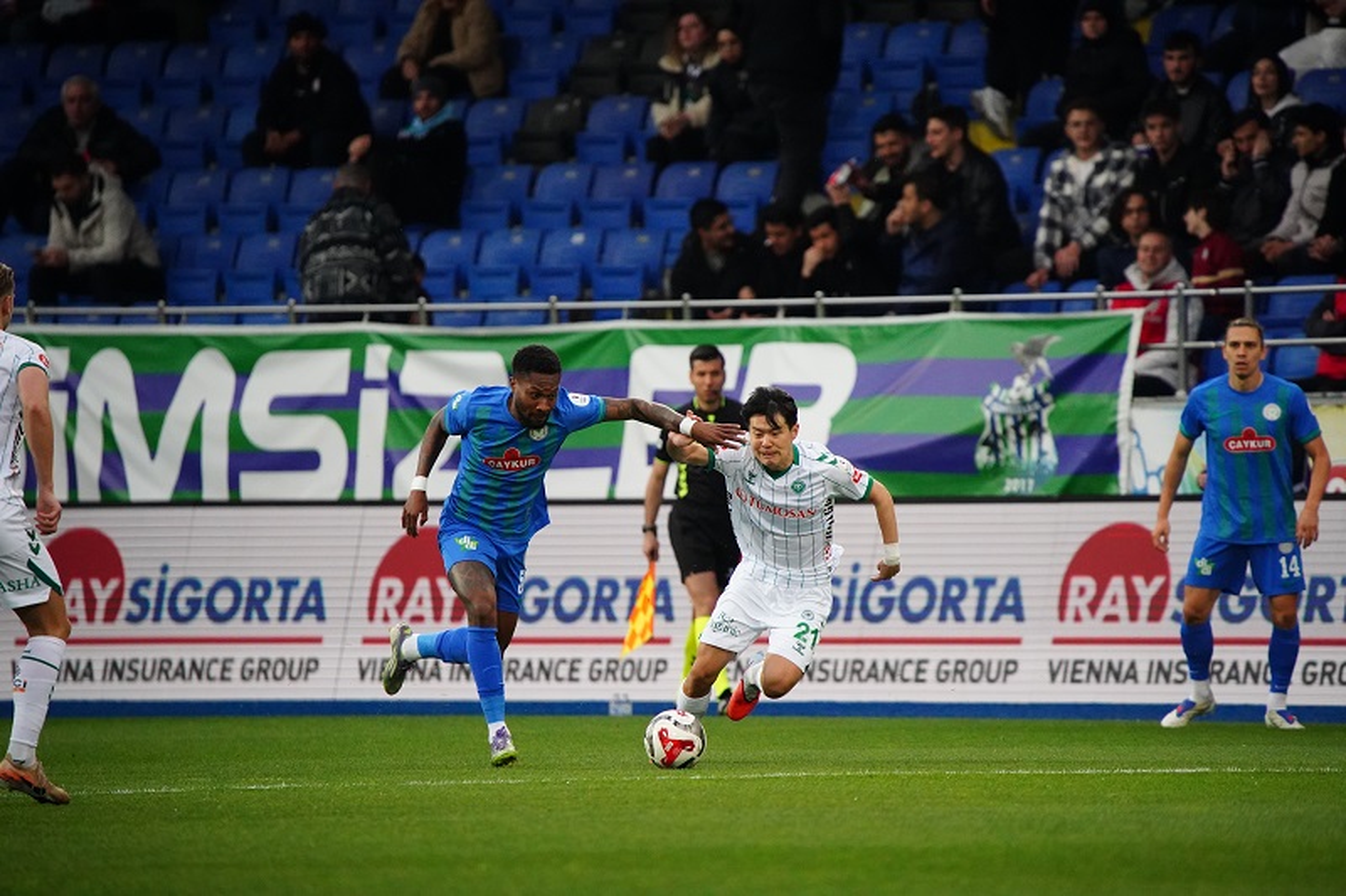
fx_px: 22427
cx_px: 673
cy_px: 448
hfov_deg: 3.4
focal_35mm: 600
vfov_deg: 2.3
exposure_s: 1/2000
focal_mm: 600
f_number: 6.3
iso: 8000
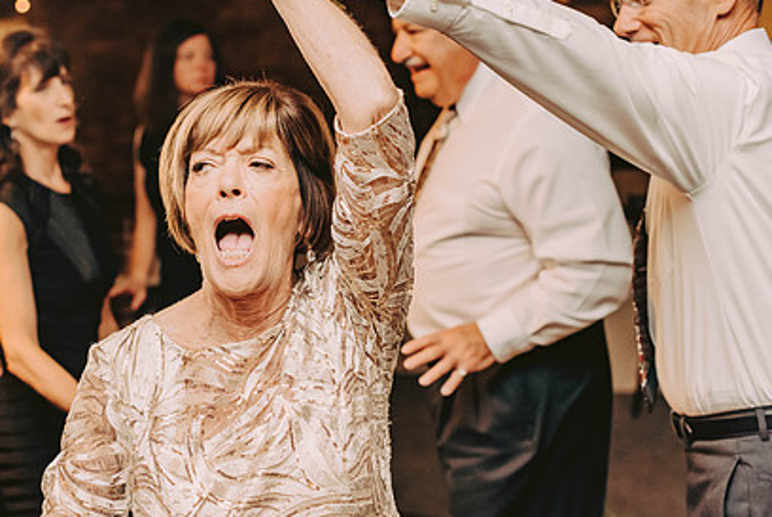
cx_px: 235
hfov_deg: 28.2
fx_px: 1524
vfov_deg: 19.2
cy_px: 342
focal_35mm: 71
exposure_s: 1/200
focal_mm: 50
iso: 2000
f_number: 3.2
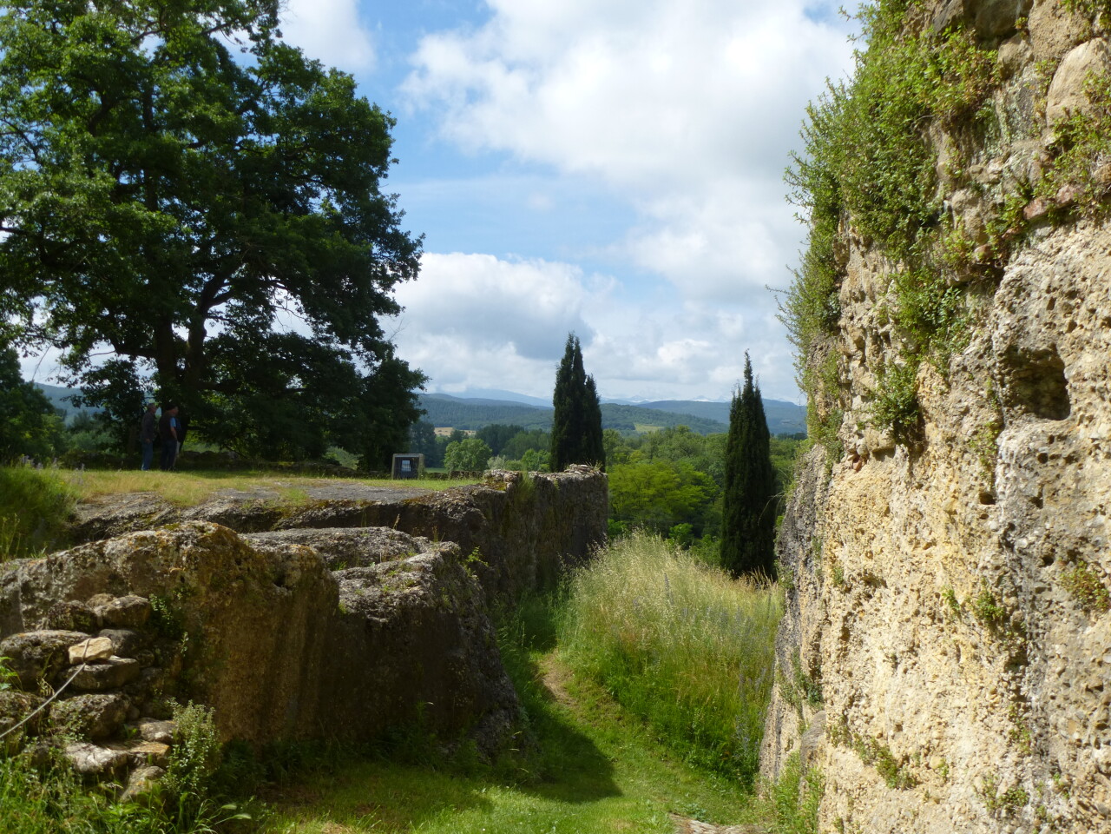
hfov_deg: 55.4
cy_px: 417
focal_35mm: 33
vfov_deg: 42.9
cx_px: 556
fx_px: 1059
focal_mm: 5.9
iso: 100
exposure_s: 1/800
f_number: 4
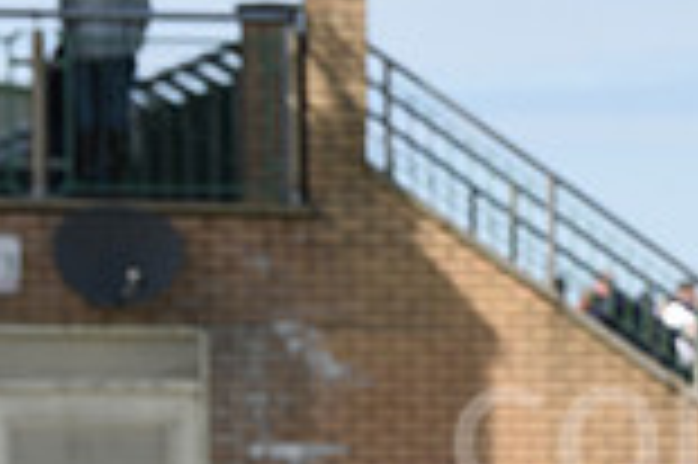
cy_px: 719
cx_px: 1045
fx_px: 10168
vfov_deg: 2.6
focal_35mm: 525
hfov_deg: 3.9
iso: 400
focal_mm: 140
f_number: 5.6
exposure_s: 1/2000
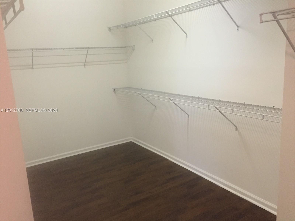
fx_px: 247
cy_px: 110
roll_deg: +2.9
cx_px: 148
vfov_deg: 48.2
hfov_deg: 61.7
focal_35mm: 29
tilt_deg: -12.2
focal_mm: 4.15
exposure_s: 1/24
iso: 250
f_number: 2.2
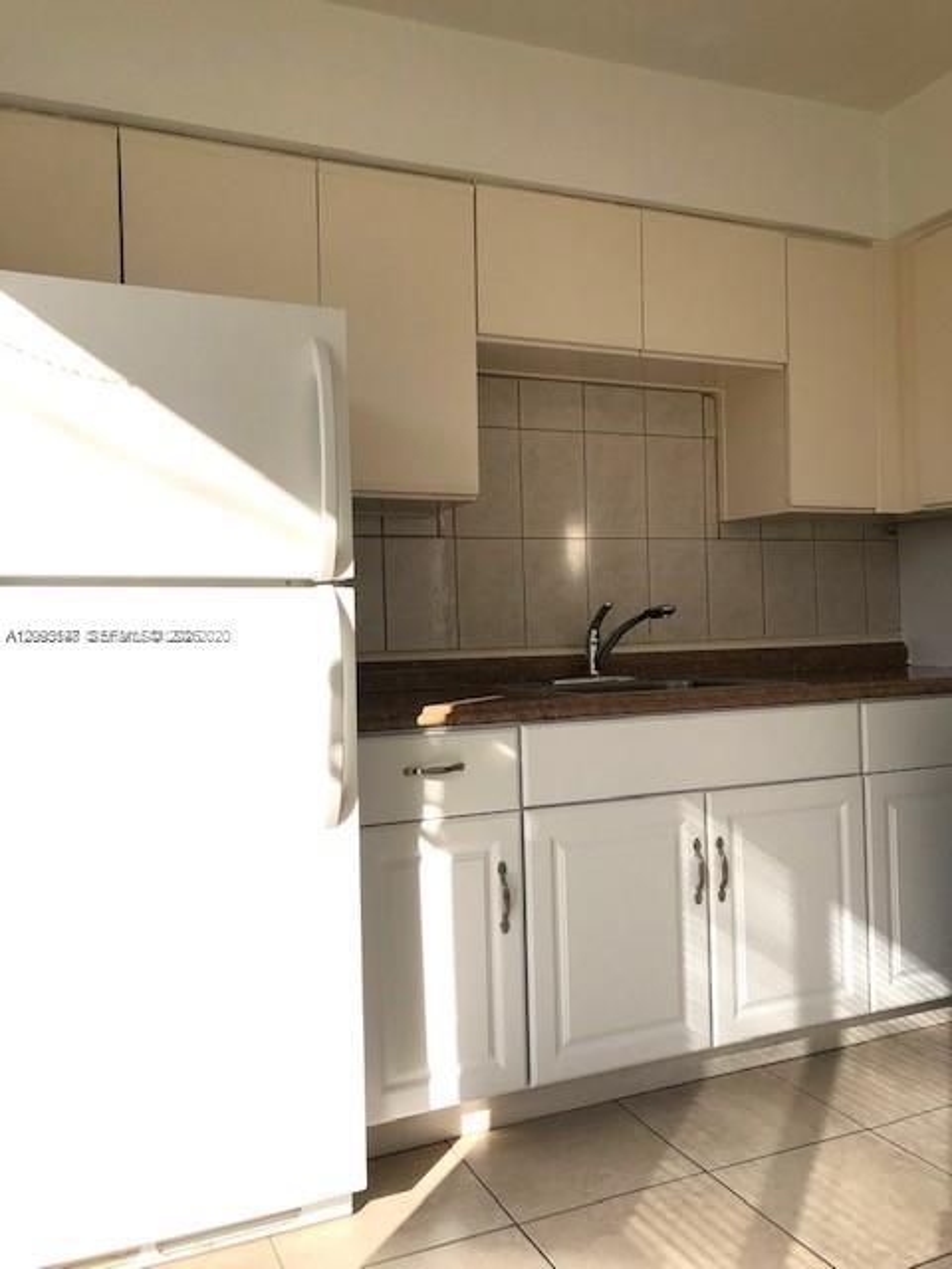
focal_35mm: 28
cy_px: 634
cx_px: 476
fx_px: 1027
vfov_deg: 63.4
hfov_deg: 49.7
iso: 20
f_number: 1.8
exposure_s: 1/2315
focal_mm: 3.99
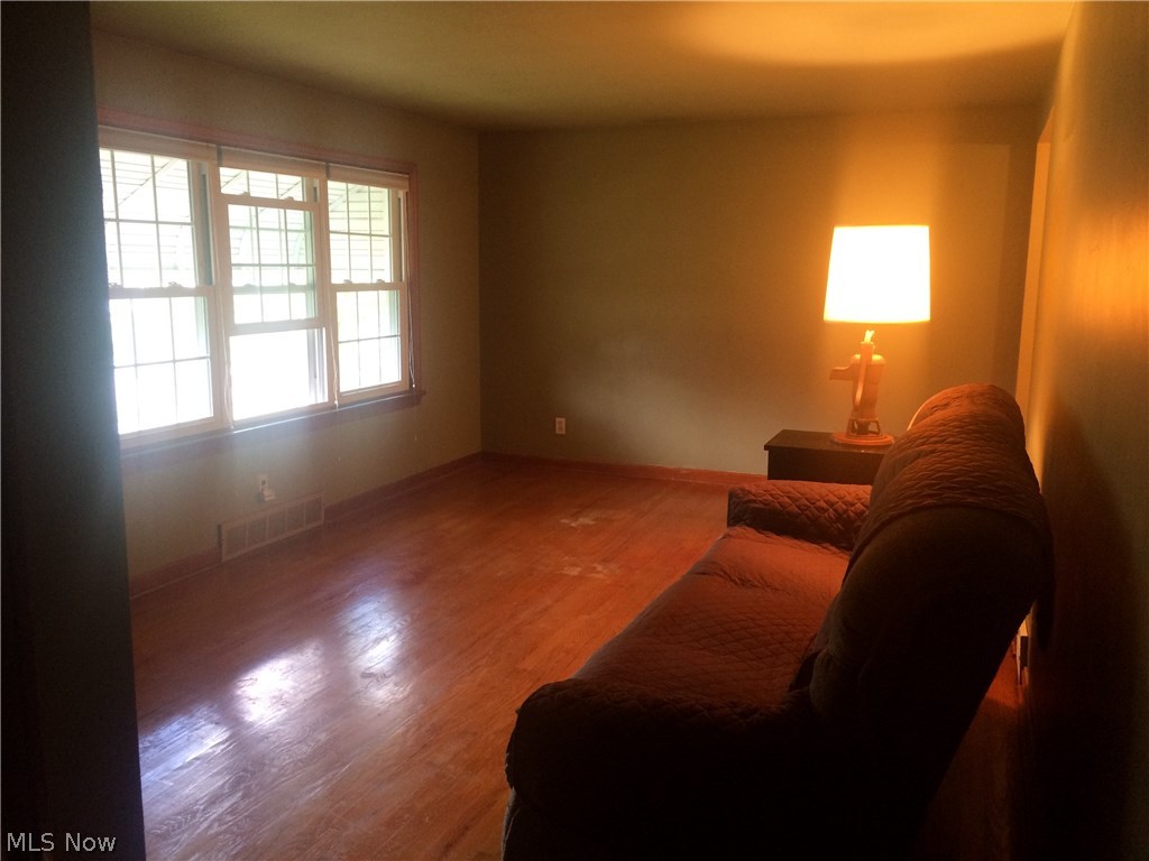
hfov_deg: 61.7
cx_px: 574
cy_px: 430
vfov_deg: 48.2
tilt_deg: -9.8
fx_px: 963
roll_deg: +0.5
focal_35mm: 29
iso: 125
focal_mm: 4.15
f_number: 2.2
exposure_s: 1/30
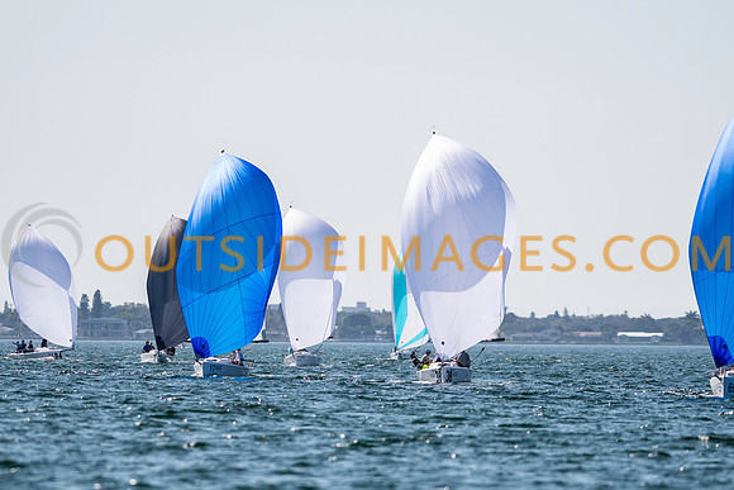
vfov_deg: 2.8
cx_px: 345
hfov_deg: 4.2
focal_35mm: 493
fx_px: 10060
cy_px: 260
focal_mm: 300
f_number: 5
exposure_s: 1/4000
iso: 200
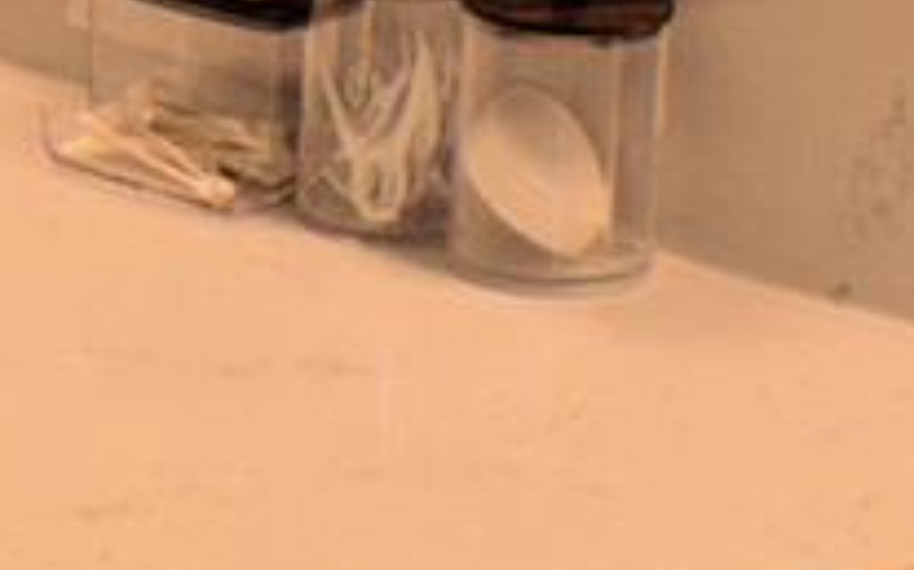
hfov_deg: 6.2
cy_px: -1041
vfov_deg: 3.9
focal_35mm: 331
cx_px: -684
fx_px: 8238
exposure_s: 1/125
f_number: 5.6
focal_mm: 28
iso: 400
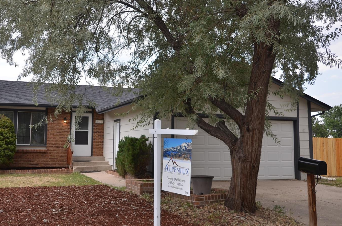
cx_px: 144
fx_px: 398
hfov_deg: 46.3
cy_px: 106
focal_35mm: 42
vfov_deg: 31.7
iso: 100
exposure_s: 1/250
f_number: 5.6
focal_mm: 24
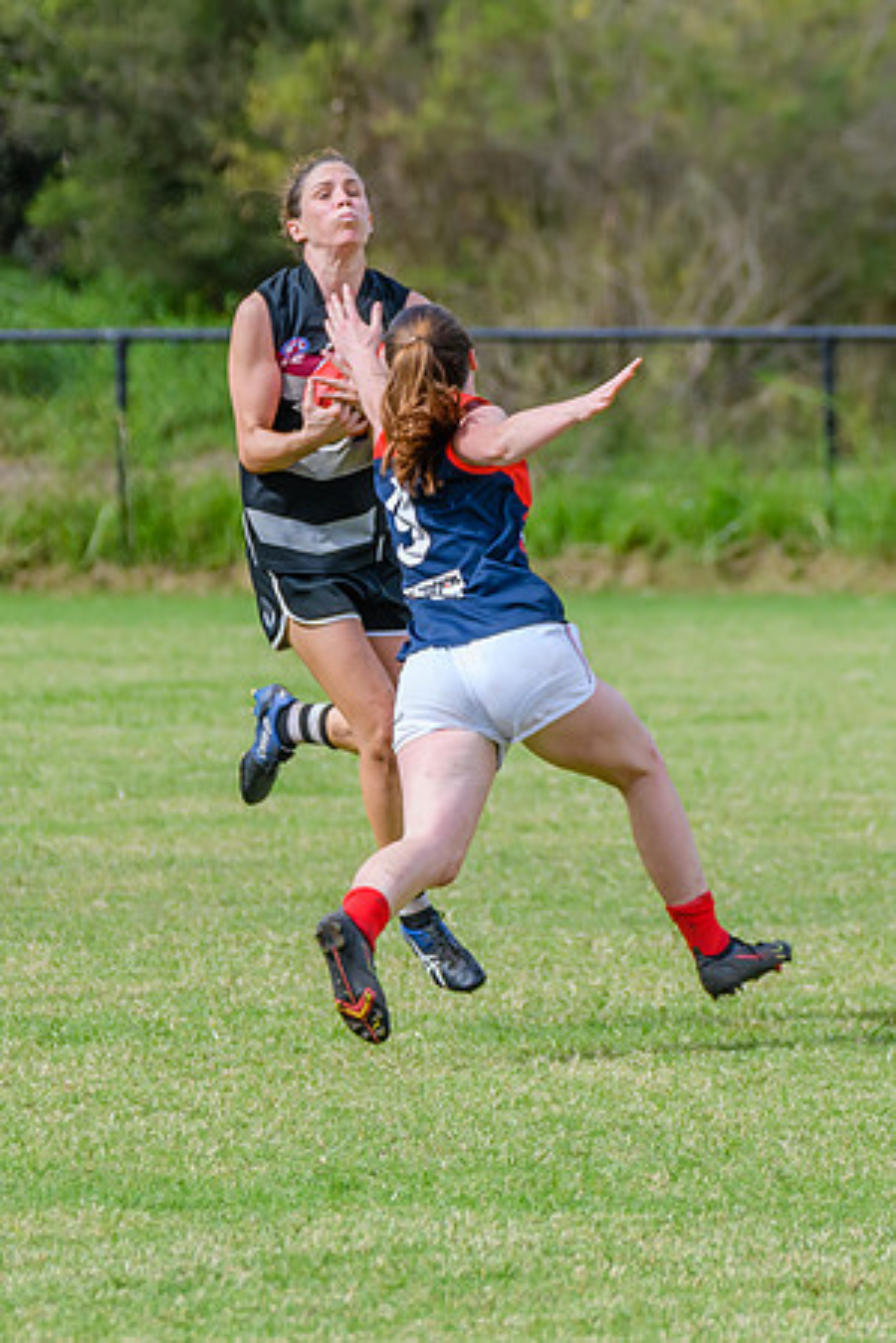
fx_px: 27857
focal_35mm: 746
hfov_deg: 1.8
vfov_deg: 2.8
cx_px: 542
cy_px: 441
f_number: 7.1
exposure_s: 1/2000
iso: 800
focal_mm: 300
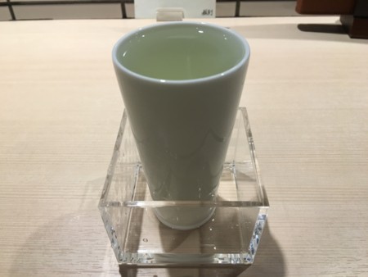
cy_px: 138
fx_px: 308
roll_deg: +1.9
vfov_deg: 48.3
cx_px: 184
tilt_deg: -39.9
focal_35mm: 29
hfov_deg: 61.6
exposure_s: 1/30
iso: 32
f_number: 2.2
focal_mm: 4.15
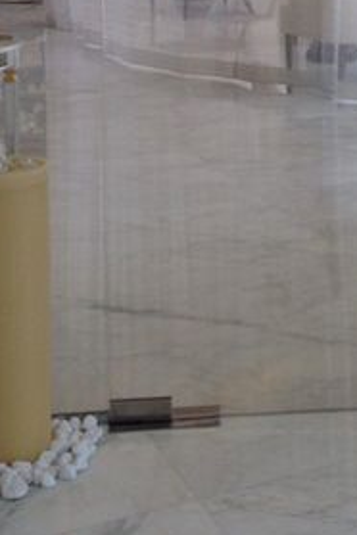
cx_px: 357
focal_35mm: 95
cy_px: -81
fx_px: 1413
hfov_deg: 14.2
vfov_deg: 20.3
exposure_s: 1/120
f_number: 2.4
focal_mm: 4.12
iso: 80
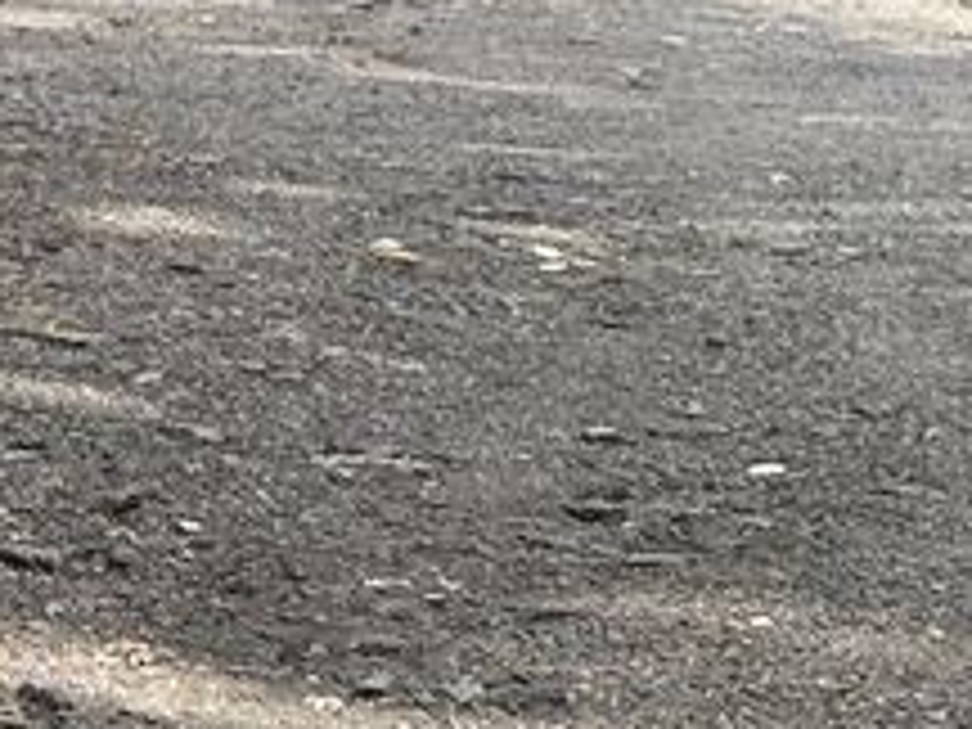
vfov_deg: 8.7
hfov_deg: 10.8
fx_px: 4689
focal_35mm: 167
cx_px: -968
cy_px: -245
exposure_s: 1/2053
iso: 100
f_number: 1.78
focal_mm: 6.76
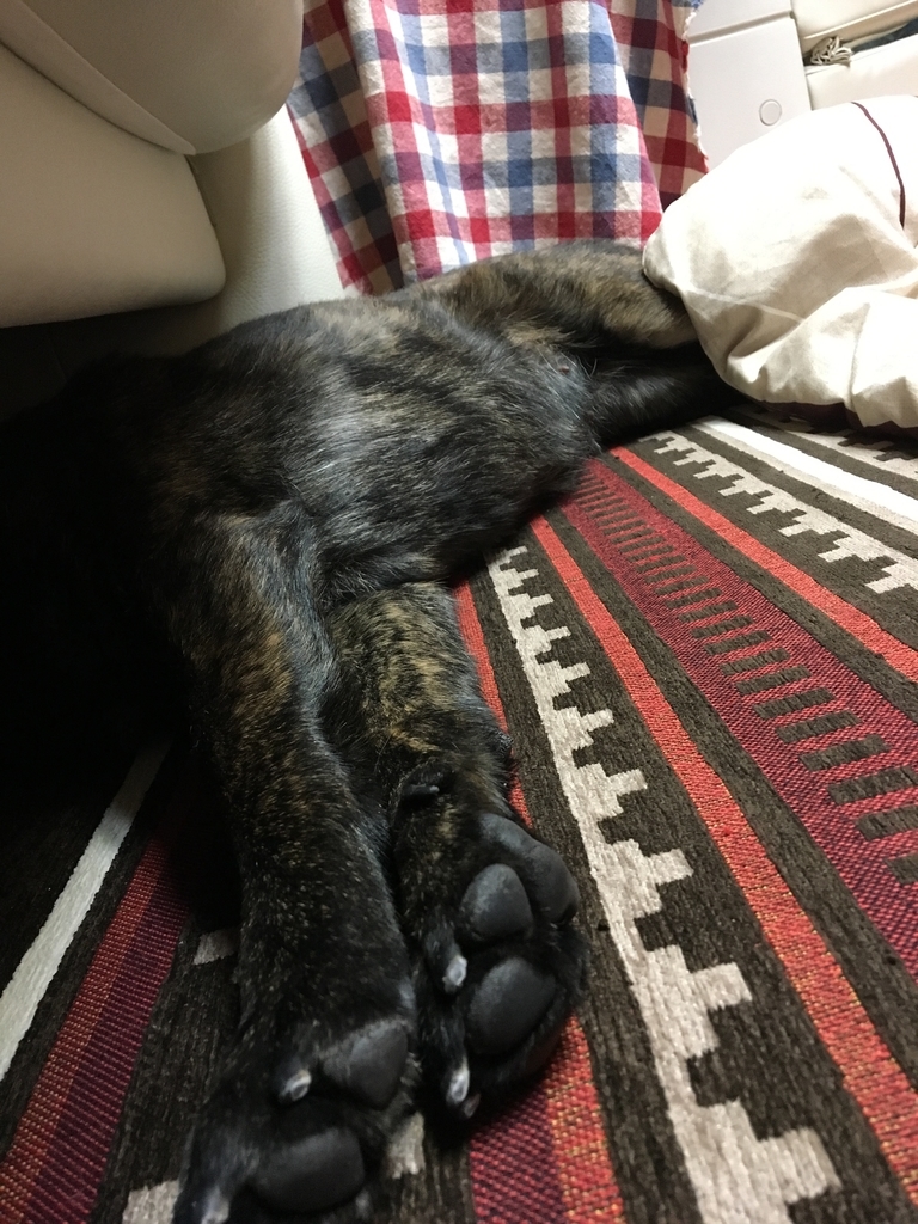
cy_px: 612
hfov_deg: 48.2
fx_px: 1025
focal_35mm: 29
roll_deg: +16.9
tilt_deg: -18.2
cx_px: 459
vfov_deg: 61.7
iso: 200
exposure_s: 1/15
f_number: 2.2
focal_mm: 4.15
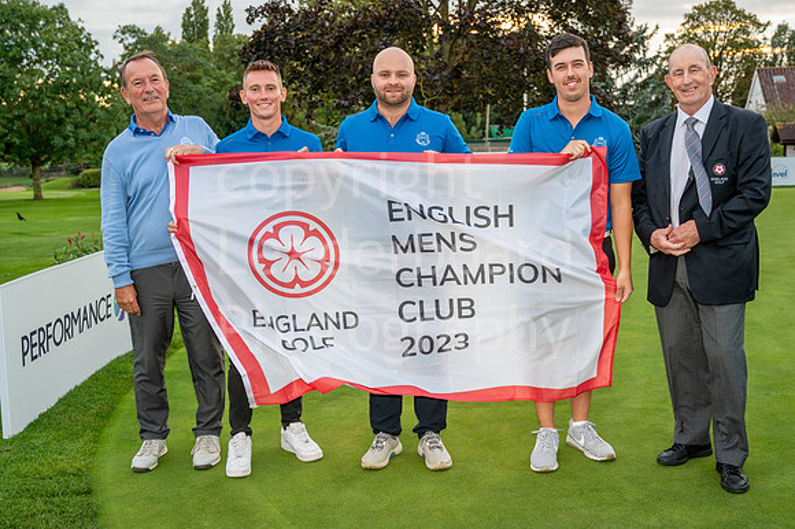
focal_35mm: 40
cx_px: 441
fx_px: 881
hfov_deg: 48.5
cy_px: 236
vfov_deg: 33.4
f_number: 4
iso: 640
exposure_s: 1/160
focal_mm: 36
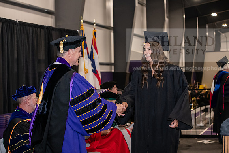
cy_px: 76
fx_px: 445
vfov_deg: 19.5
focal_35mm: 70
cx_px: 114
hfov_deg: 28.8
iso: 2500
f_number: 5
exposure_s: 1/200
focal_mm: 70
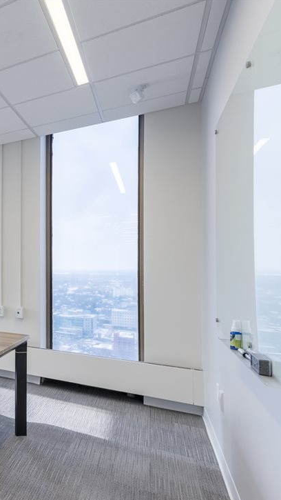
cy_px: 272
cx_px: -117
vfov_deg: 71.7
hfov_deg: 30.4
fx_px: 344
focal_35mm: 26
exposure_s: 1/3200
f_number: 7.1
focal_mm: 15
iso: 1000
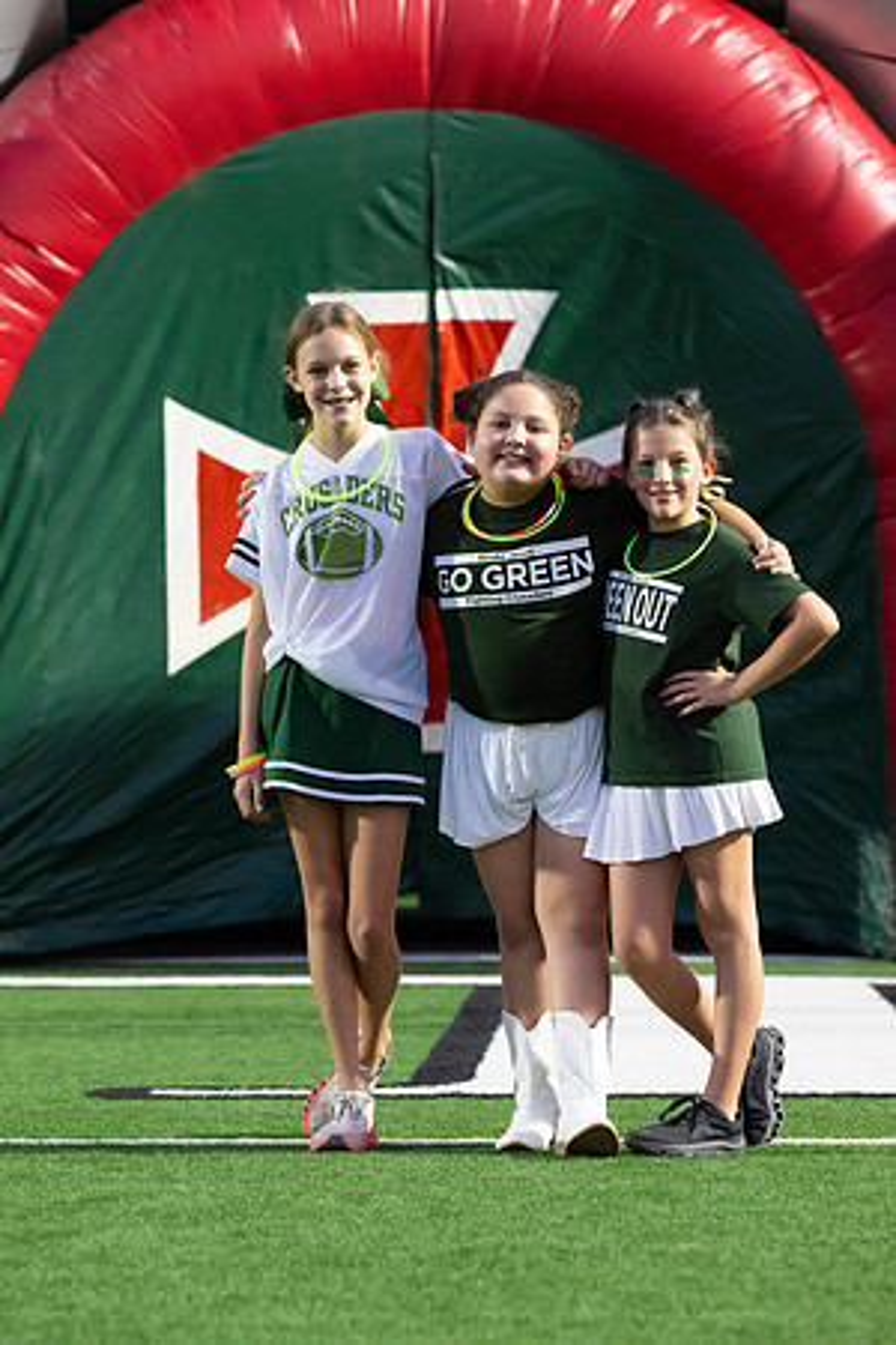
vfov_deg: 14.2
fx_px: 5413
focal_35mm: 145
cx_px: 448
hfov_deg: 9.5
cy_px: 672
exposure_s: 1/640
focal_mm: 145
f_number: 5.6
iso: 10000
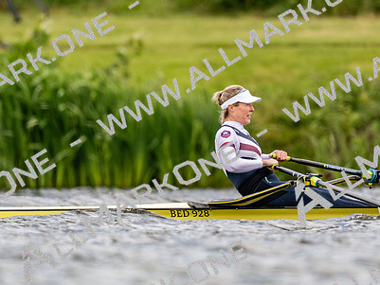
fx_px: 13726
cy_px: 138
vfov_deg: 1.2
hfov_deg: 1.6
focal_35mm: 1250
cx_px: 213
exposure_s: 1/2500
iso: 640
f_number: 4
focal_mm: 600
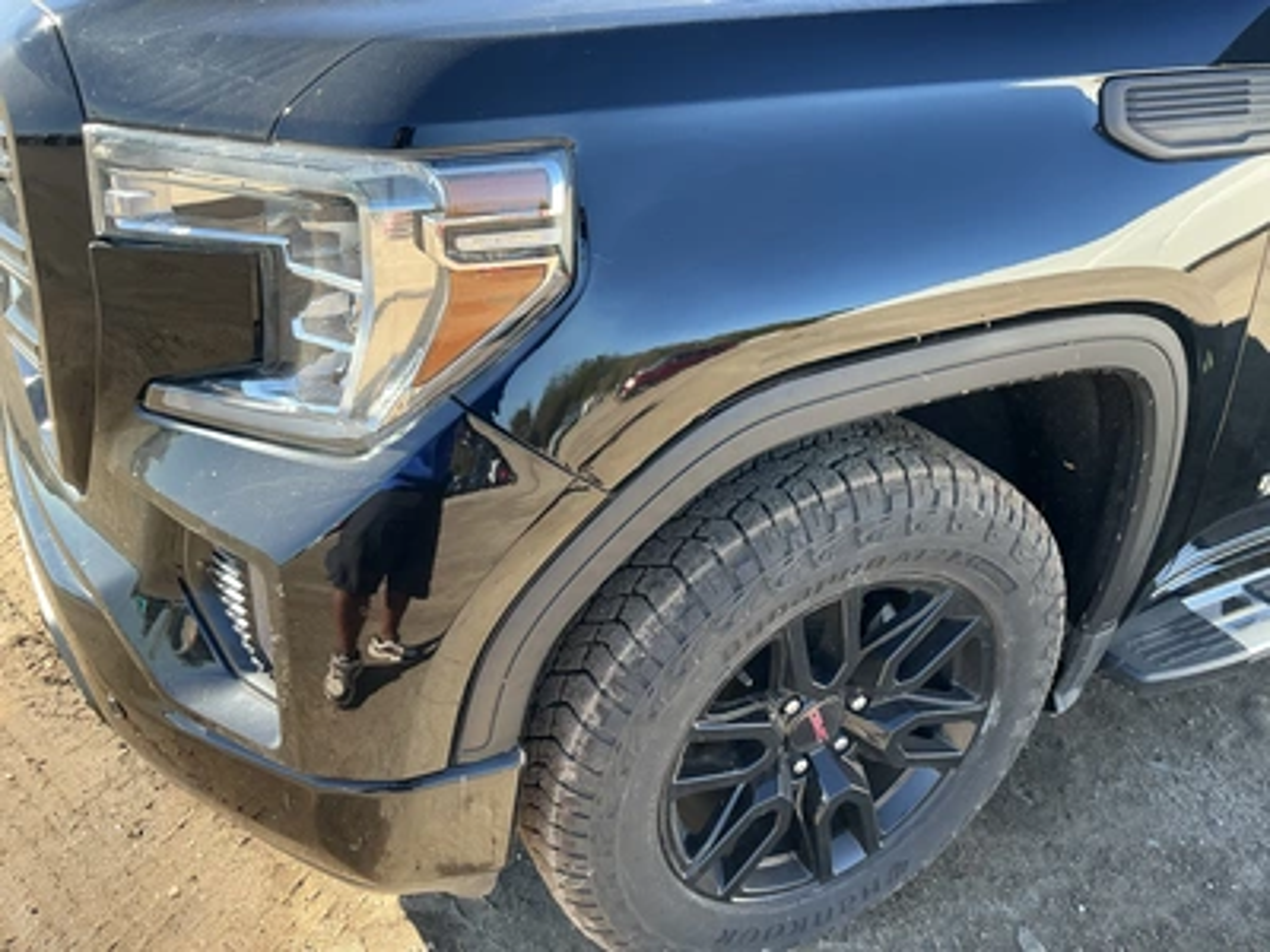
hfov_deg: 63.4
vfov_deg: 49.7
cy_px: 476
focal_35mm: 28
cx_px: 635
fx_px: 1027
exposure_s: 1/172
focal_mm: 3
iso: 25
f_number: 1.8
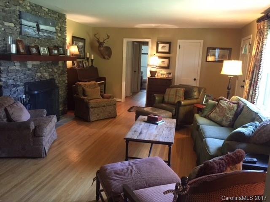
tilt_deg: -11.4
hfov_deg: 61.7
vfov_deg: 48.2
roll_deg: -2.6
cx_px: 135
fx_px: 226
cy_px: 101
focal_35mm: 29
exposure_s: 1/30
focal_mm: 4.15
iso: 250
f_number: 2.2
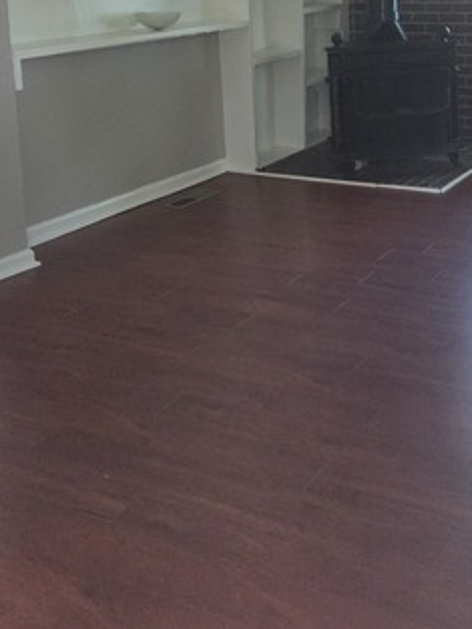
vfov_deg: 37.2
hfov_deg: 29.1
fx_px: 890
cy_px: 103
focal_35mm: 49
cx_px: 372
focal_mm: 5.4
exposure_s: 1/120
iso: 500
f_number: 1.8
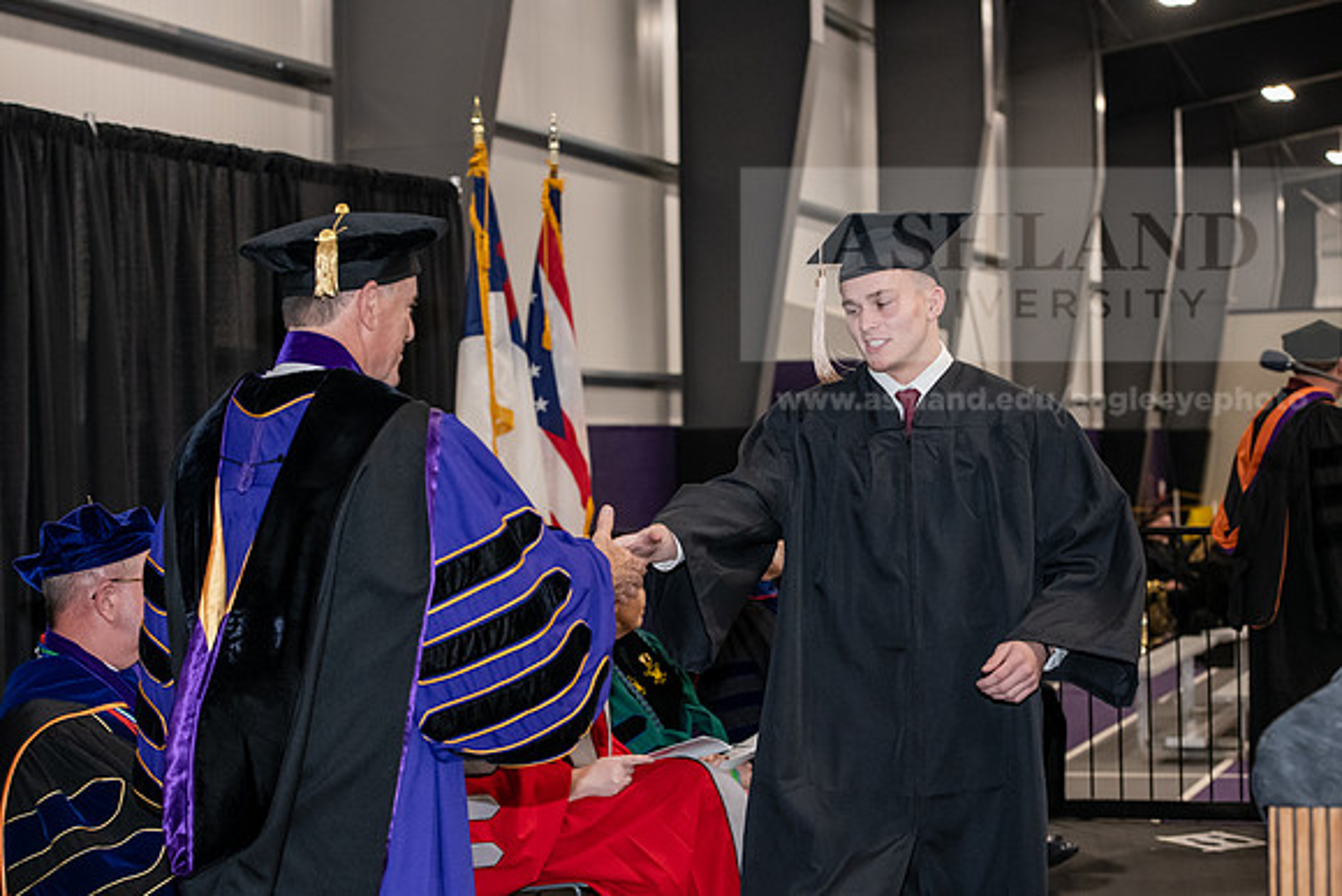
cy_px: 448
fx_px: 2610
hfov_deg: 28.8
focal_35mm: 70
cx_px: 671
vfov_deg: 19.5
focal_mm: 70
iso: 2500
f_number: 5
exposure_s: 1/200
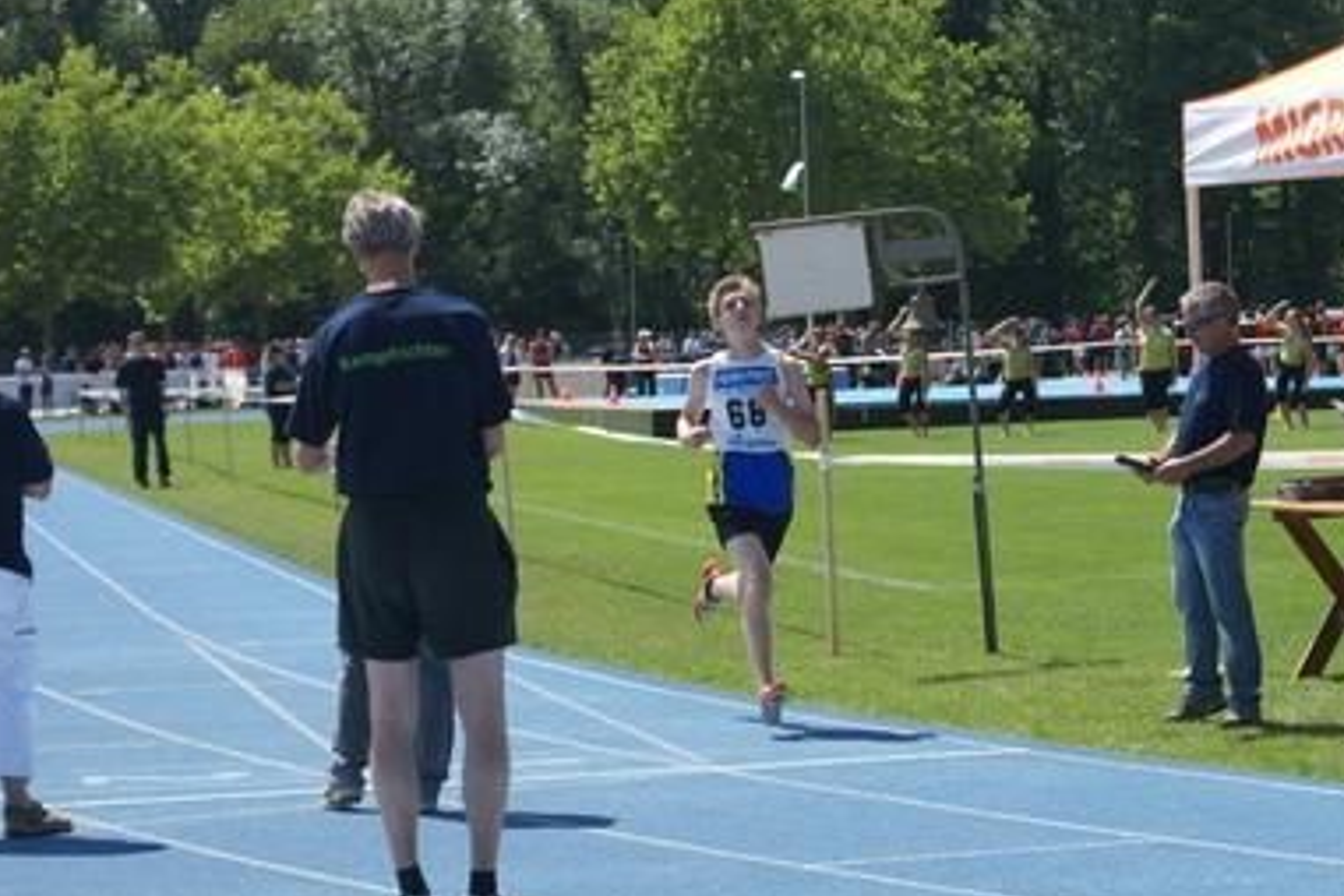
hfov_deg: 13.8
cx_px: 854
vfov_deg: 9.2
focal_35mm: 149
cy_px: 310
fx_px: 5562
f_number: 6.3
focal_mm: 70
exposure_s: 1/320
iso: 100
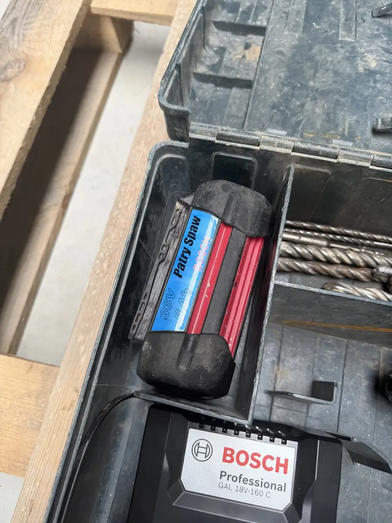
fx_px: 362
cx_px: 196
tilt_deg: -71.9
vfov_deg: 71.6
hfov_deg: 56.8
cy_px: 262
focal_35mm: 24
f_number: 1.78
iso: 200
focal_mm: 6.76
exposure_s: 1/65
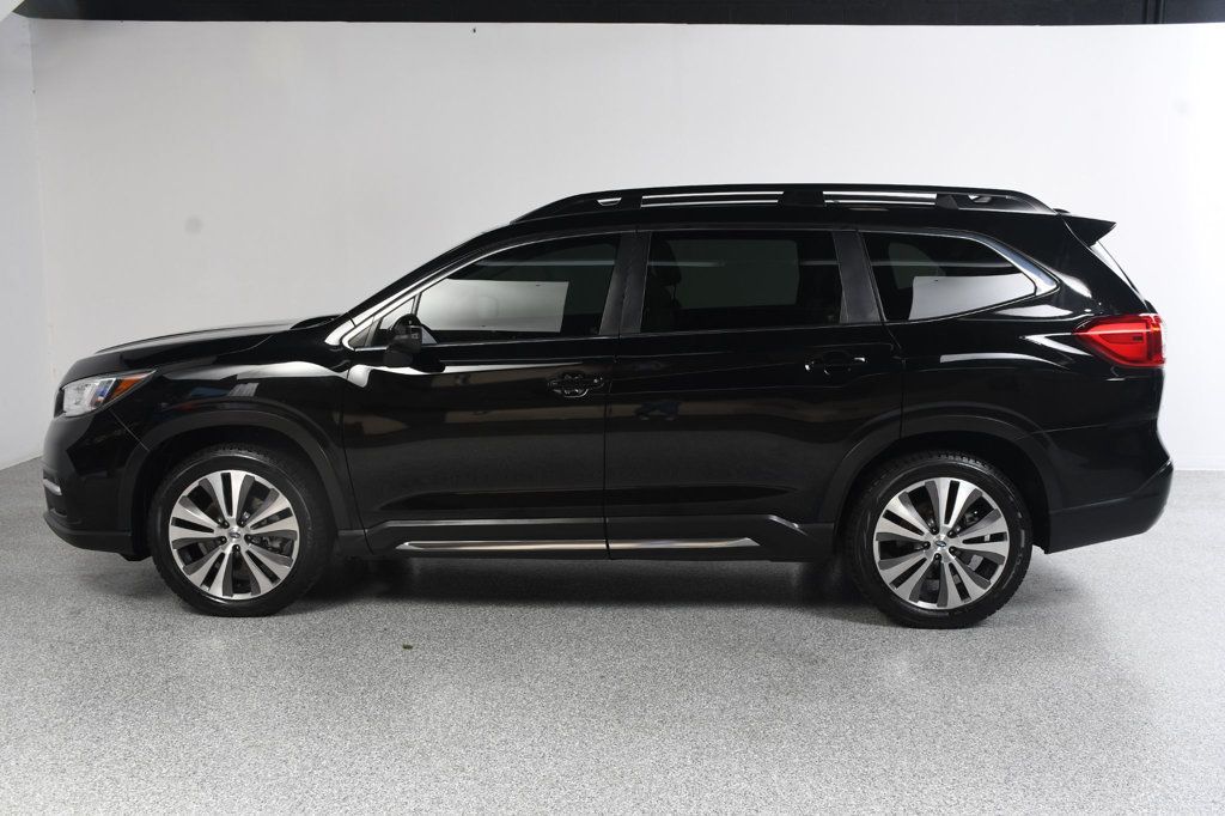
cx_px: 612
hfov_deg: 53.1
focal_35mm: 36
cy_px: 408
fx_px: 1225
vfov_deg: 36.8
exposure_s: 1/160
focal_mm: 24
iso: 100
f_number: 9
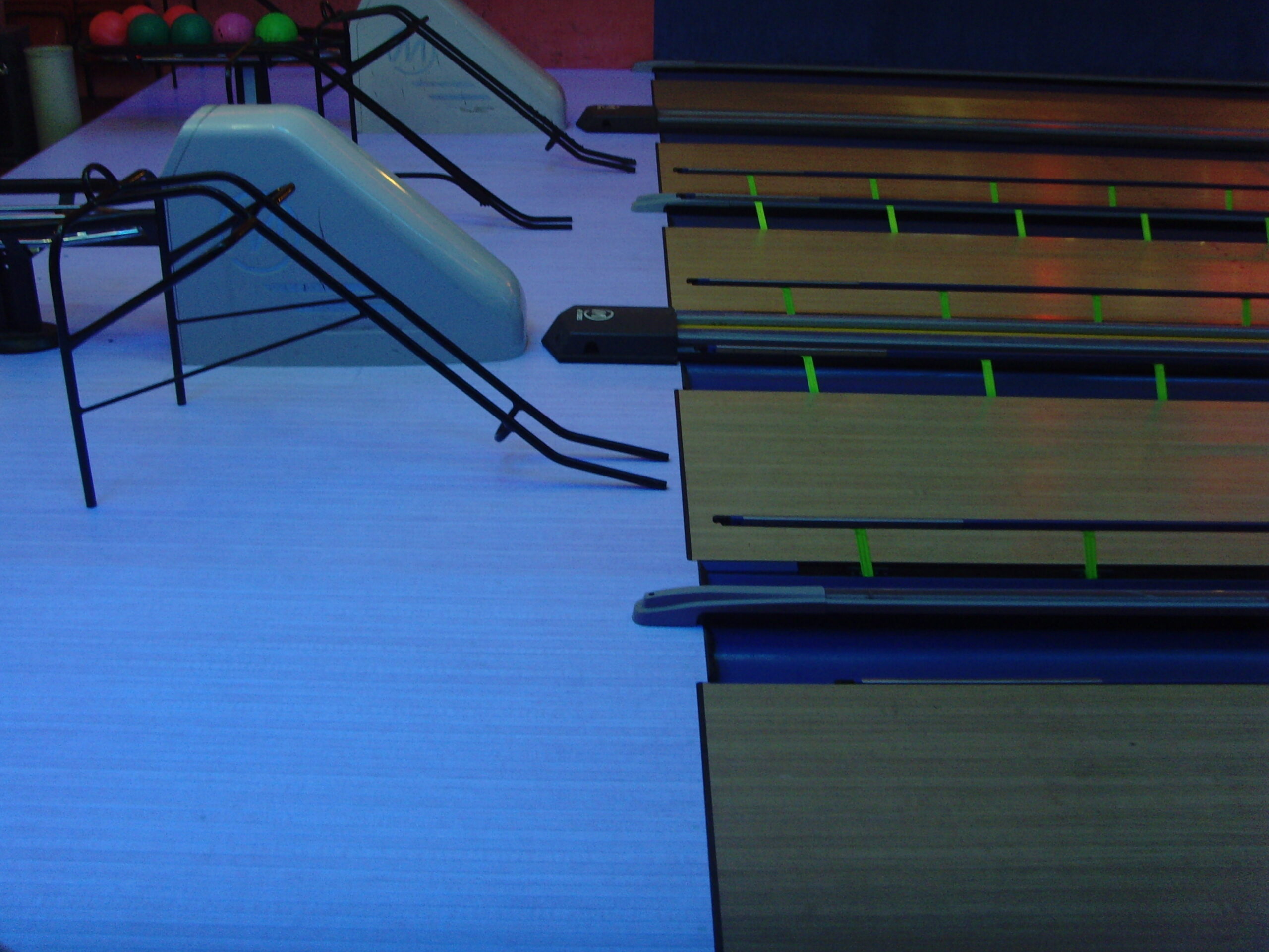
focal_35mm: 39
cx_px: 634
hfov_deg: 47.9
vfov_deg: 36.8
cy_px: 476
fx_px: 1430
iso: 200
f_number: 3.5
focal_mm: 6.6
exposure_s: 1/10
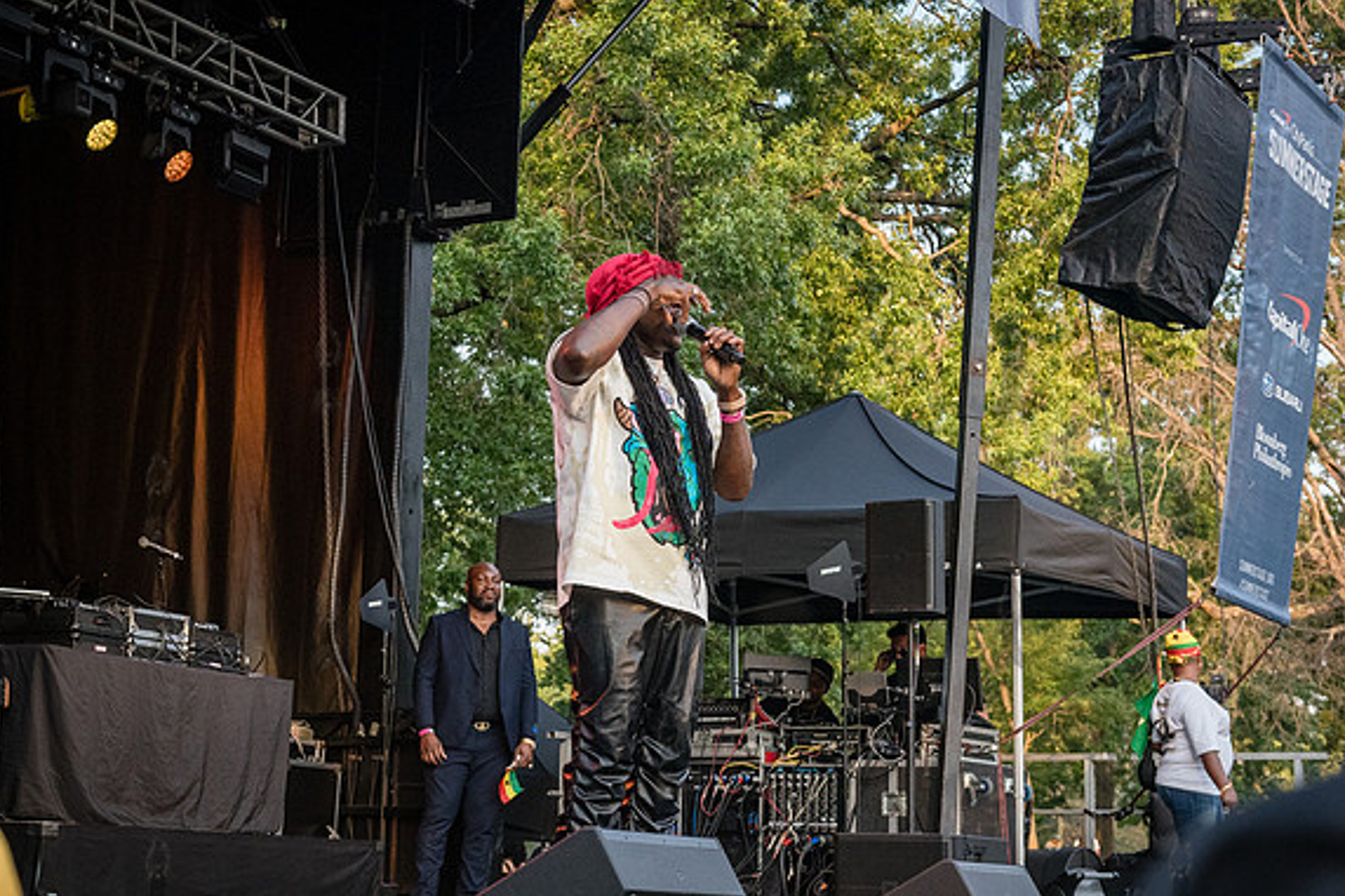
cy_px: 447
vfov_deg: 21.6
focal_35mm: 63
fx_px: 2353
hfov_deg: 31.7
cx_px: 464
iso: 2000
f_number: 4.5
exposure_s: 1/1000
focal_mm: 45
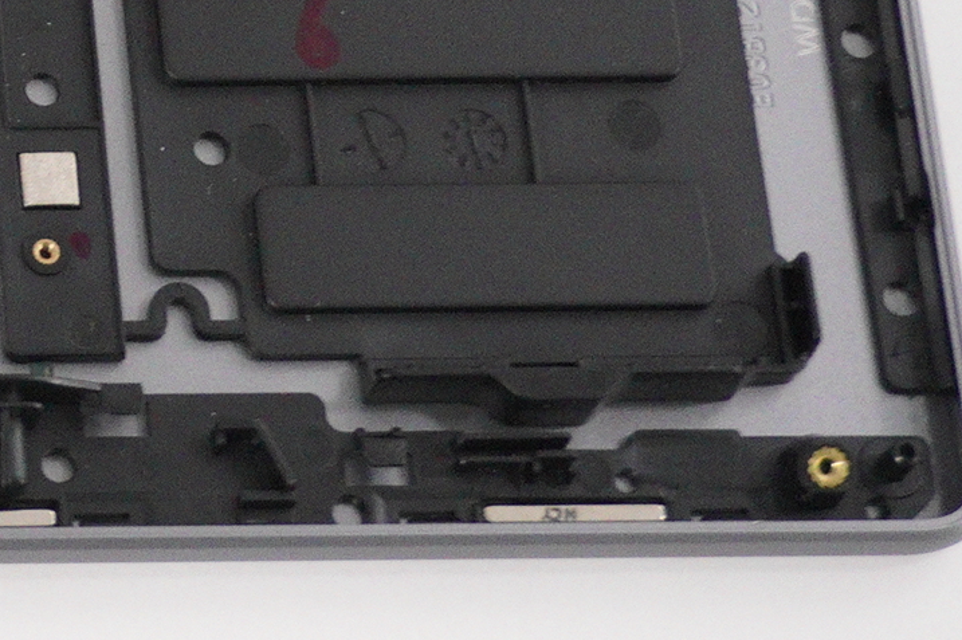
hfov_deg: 9.9
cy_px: -515
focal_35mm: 195
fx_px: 5210
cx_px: -813
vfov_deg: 6.9
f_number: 5.6
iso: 2500
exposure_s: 1/200
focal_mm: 31
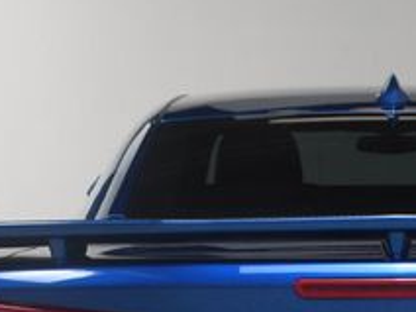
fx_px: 1394
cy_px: 390
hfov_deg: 16.6
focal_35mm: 116
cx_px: 412
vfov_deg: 12.4
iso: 100
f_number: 10
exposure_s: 1/160
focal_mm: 27
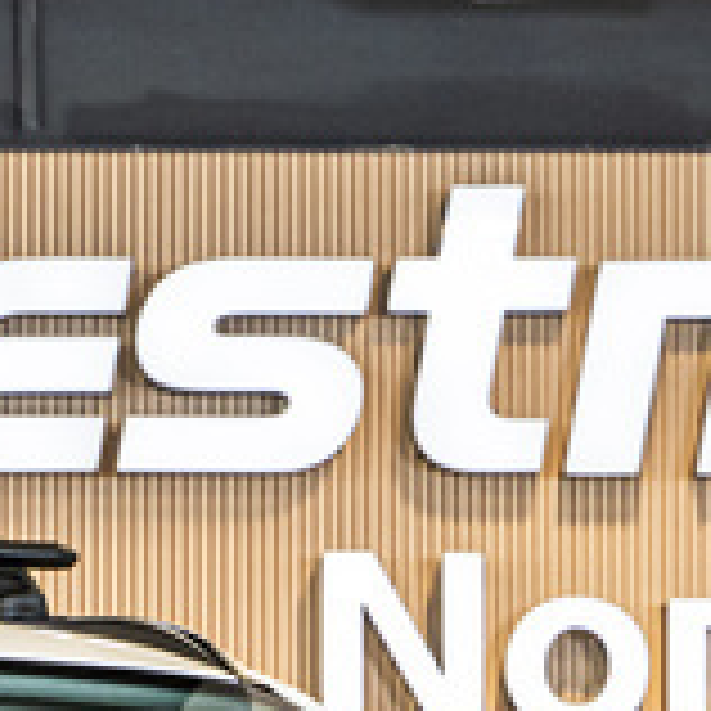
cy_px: 1161
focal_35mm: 286
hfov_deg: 6.1
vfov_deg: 6.0
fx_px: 6646
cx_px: -29
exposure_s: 1/125
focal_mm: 52
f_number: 4.5
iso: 640
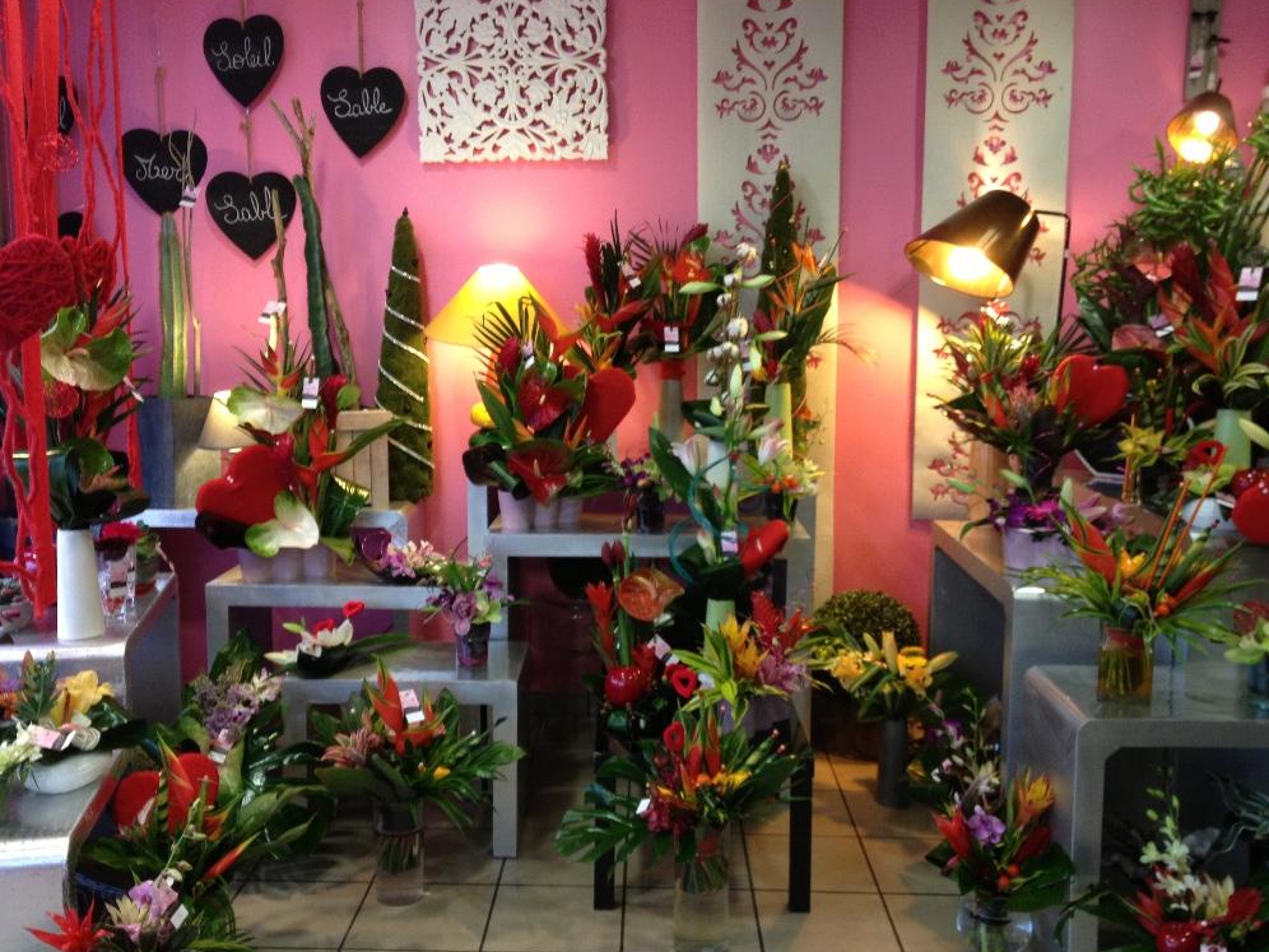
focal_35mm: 36
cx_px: 622
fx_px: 1320
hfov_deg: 51.4
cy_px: 475
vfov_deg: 39.7
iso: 125
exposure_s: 1/20
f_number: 2.4
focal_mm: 4.28
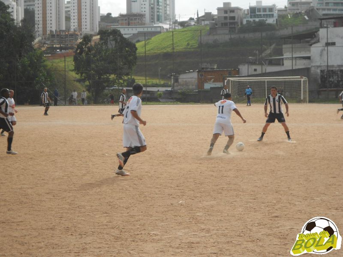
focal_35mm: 99
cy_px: 128
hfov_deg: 19.8
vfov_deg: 14.9
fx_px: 981
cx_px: 172
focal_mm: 17.6
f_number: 5.5
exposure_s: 1/400
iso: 80
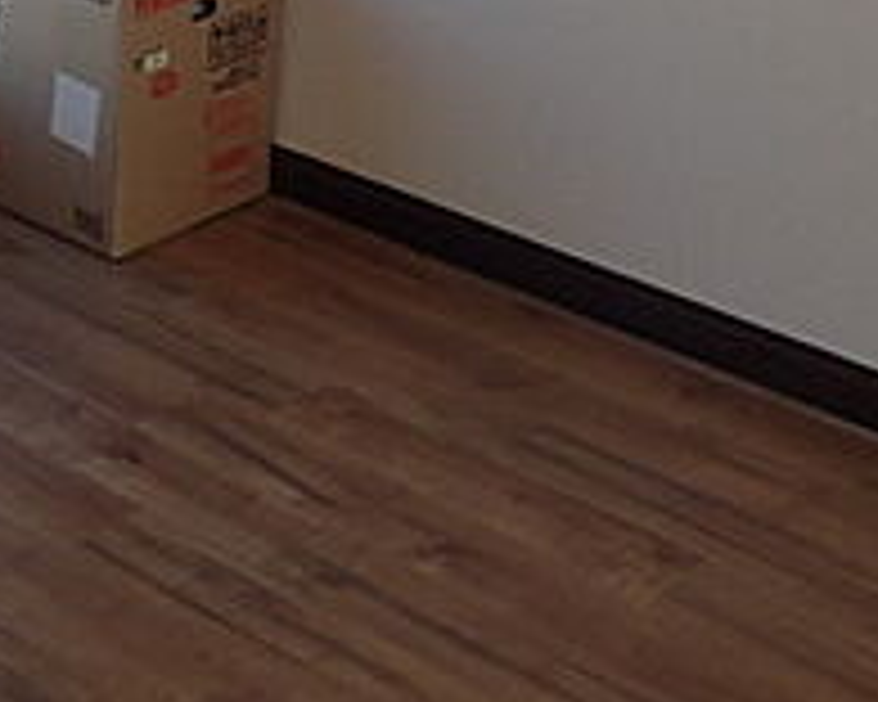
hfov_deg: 23.3
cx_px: 122
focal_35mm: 80
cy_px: -189
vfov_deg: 18.0
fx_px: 2079
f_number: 2.8
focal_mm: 4.5
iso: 100
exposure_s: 1/100
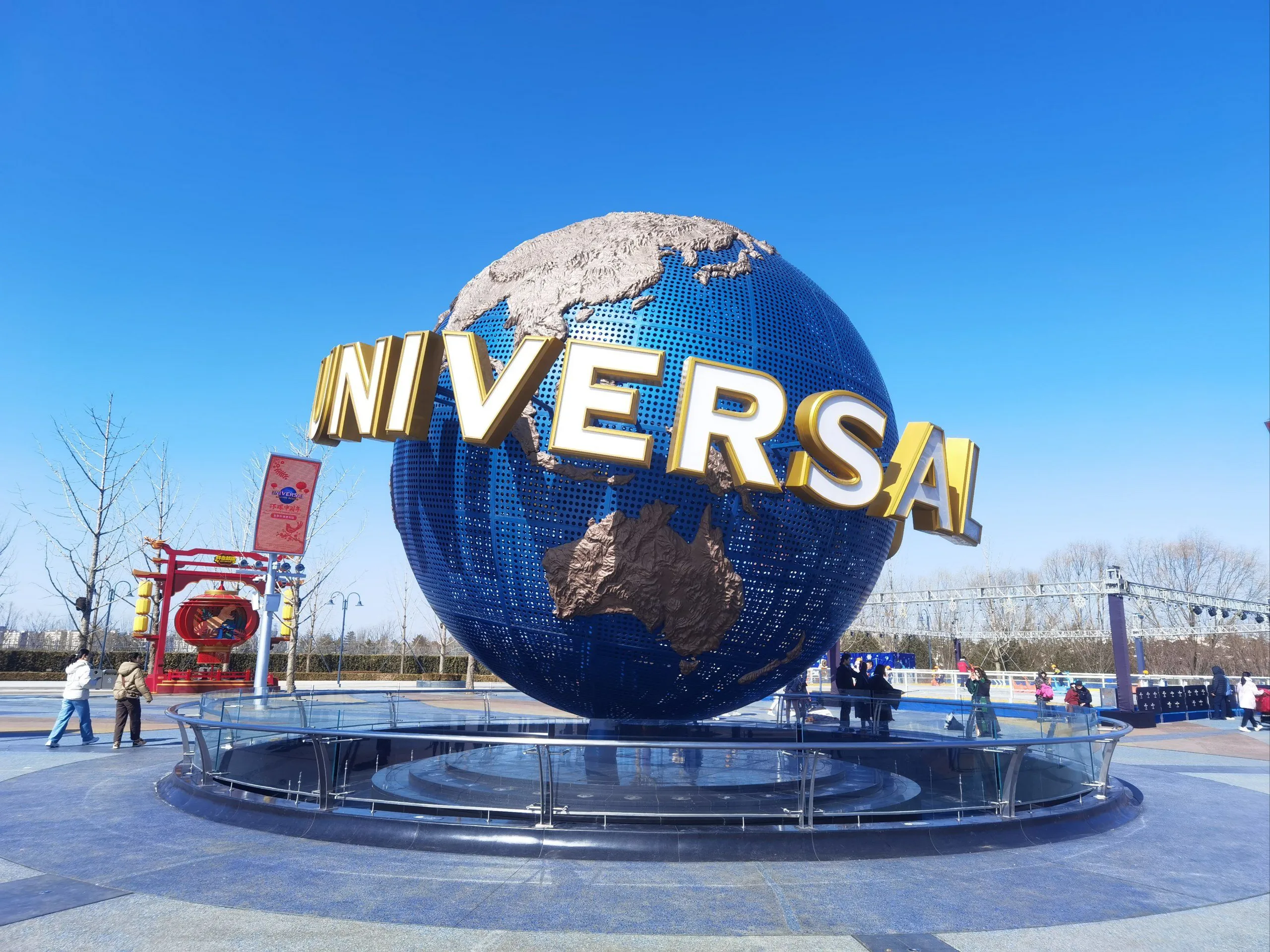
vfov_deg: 58.9
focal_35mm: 23
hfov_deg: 73.9
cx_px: 635
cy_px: 476
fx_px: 844
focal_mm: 6.71
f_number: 1.9
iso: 50
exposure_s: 1/3333
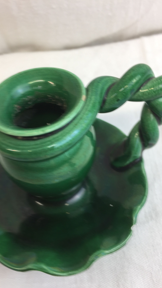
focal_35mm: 32
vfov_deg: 61.0
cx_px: 65
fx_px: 244
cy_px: 143
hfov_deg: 36.5
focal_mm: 4.15
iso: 32
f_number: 2.2
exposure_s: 1/50
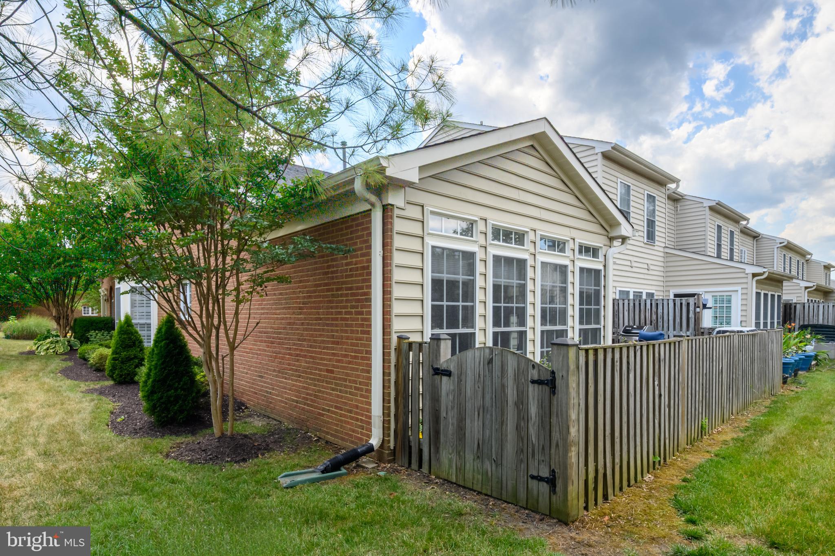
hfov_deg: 86.9
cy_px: 278
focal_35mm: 19
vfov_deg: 64.5
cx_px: 418
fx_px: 441
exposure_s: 1/1000
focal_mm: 19
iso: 250
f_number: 16
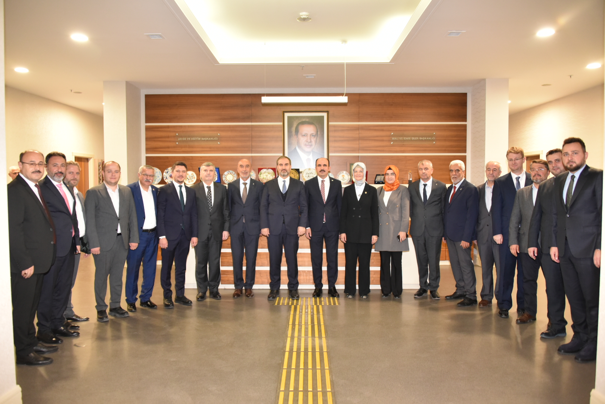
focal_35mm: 28
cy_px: 202
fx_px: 471
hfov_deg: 65.5
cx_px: 302
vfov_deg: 46.4
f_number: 3.5
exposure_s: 1/60
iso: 3200
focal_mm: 28
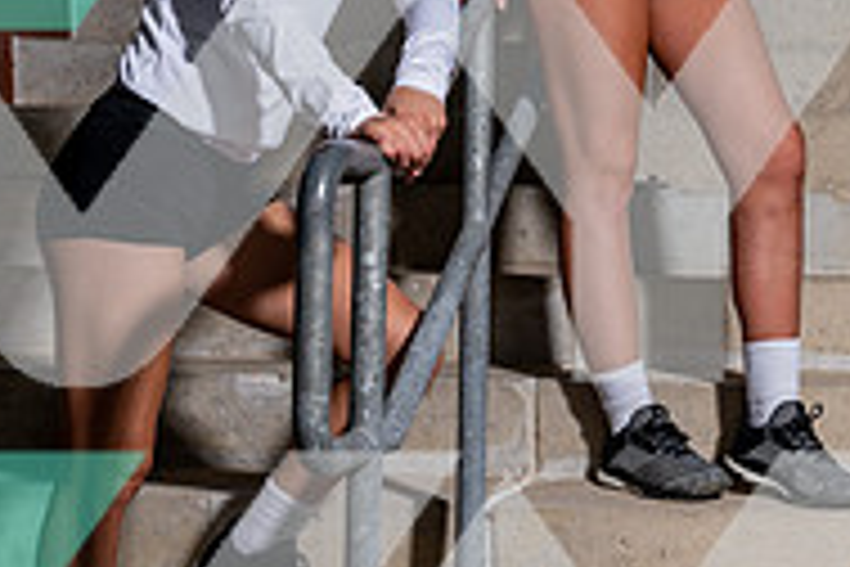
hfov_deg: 22.8
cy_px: 146
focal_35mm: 86
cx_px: 837
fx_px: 2030
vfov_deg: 15.8
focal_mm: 28
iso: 100
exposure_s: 1/125
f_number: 8
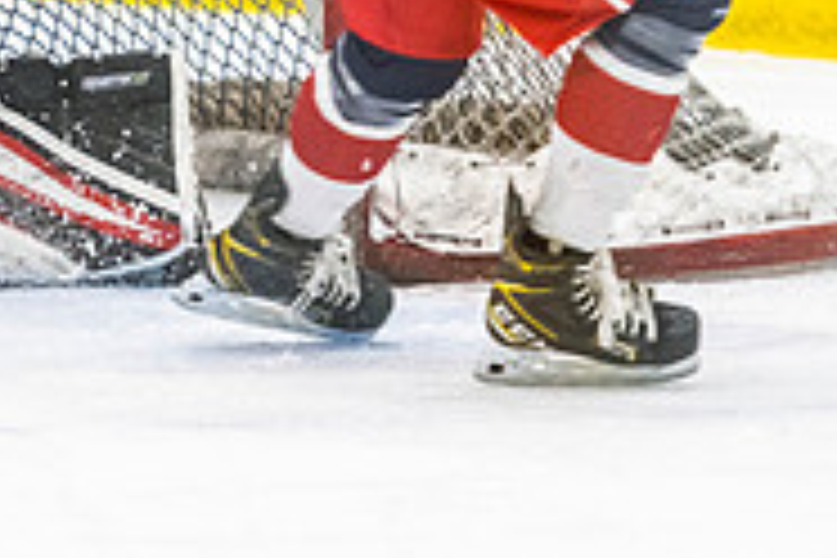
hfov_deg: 3.7
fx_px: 12996
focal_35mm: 559
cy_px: -272
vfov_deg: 2.5
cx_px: -409
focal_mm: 140
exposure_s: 1/640
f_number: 2.8
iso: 2000
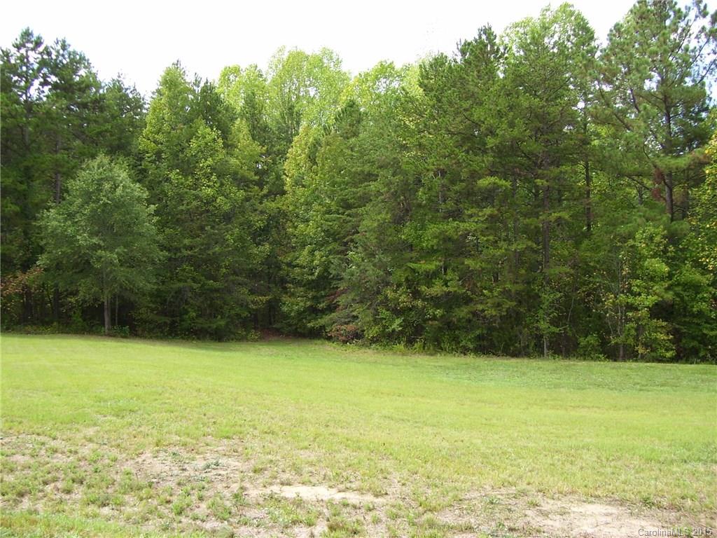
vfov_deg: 39.7
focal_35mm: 36
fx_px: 746
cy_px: 269
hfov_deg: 51.4
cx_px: 358
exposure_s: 1/350
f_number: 2.7
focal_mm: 6
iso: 80
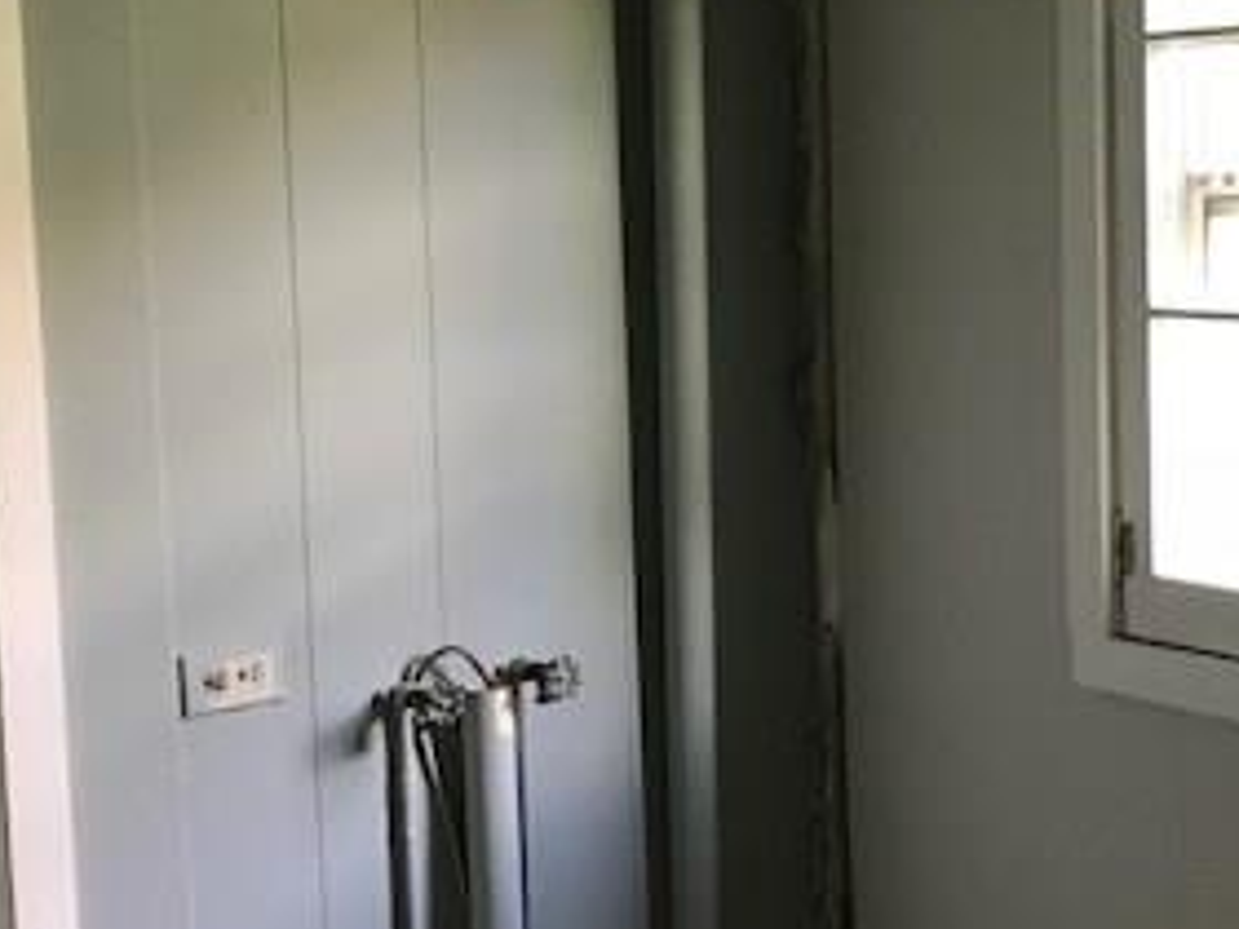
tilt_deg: -6.1
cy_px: 434
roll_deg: +1.1
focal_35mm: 64
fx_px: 2291
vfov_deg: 22.9
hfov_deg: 29.6
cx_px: 974
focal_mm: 3.99
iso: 64
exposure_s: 1/15
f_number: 1.8
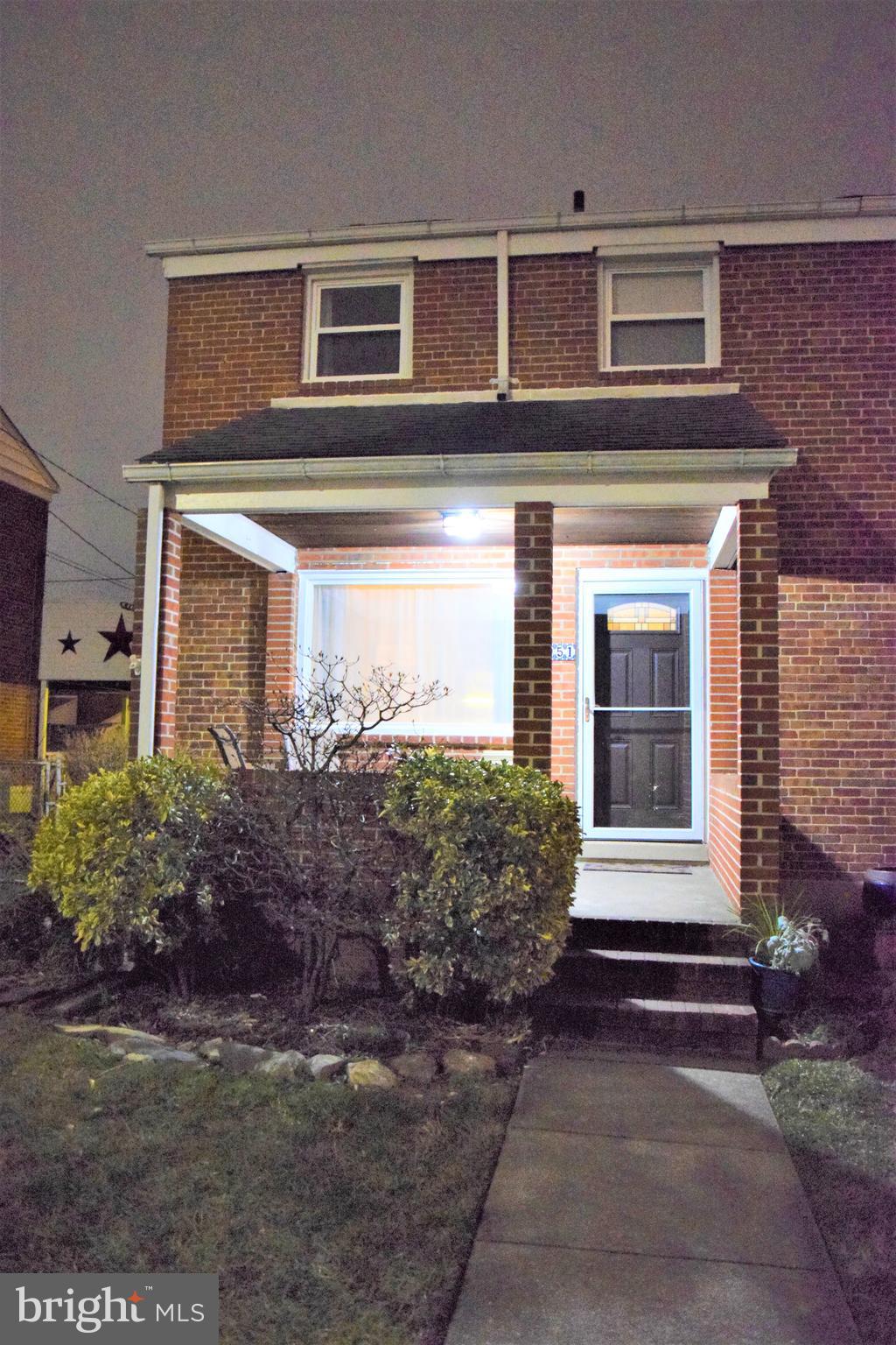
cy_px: 672
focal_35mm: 30
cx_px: 448
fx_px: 1120
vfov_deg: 61.9
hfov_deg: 43.6
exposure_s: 1/25
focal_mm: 20
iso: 6400
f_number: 3.5
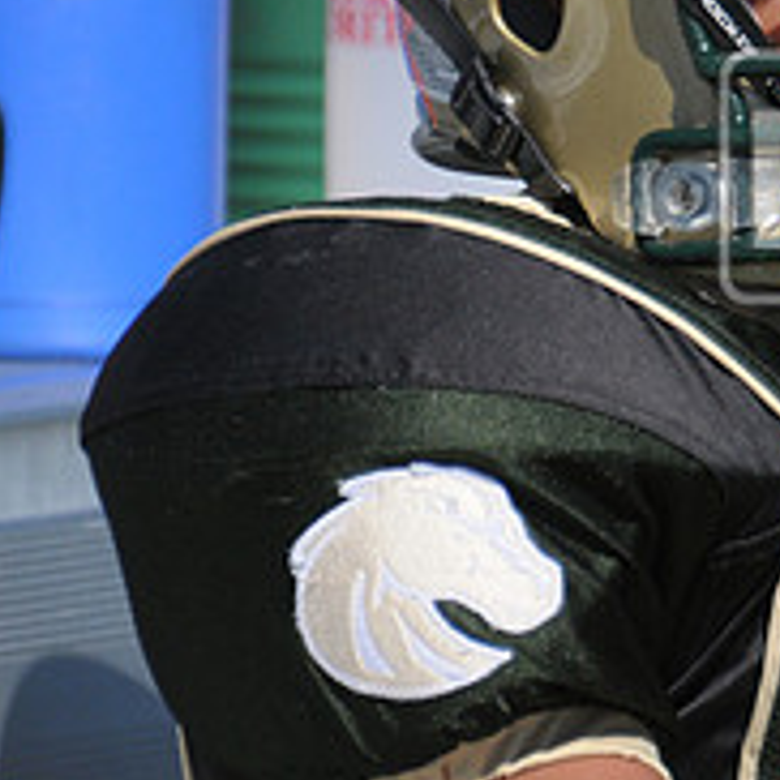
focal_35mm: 1625
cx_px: 1230
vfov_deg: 1.1
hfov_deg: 1.1
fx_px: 41426
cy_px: 208
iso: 640
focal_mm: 400
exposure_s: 1/5000
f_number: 4
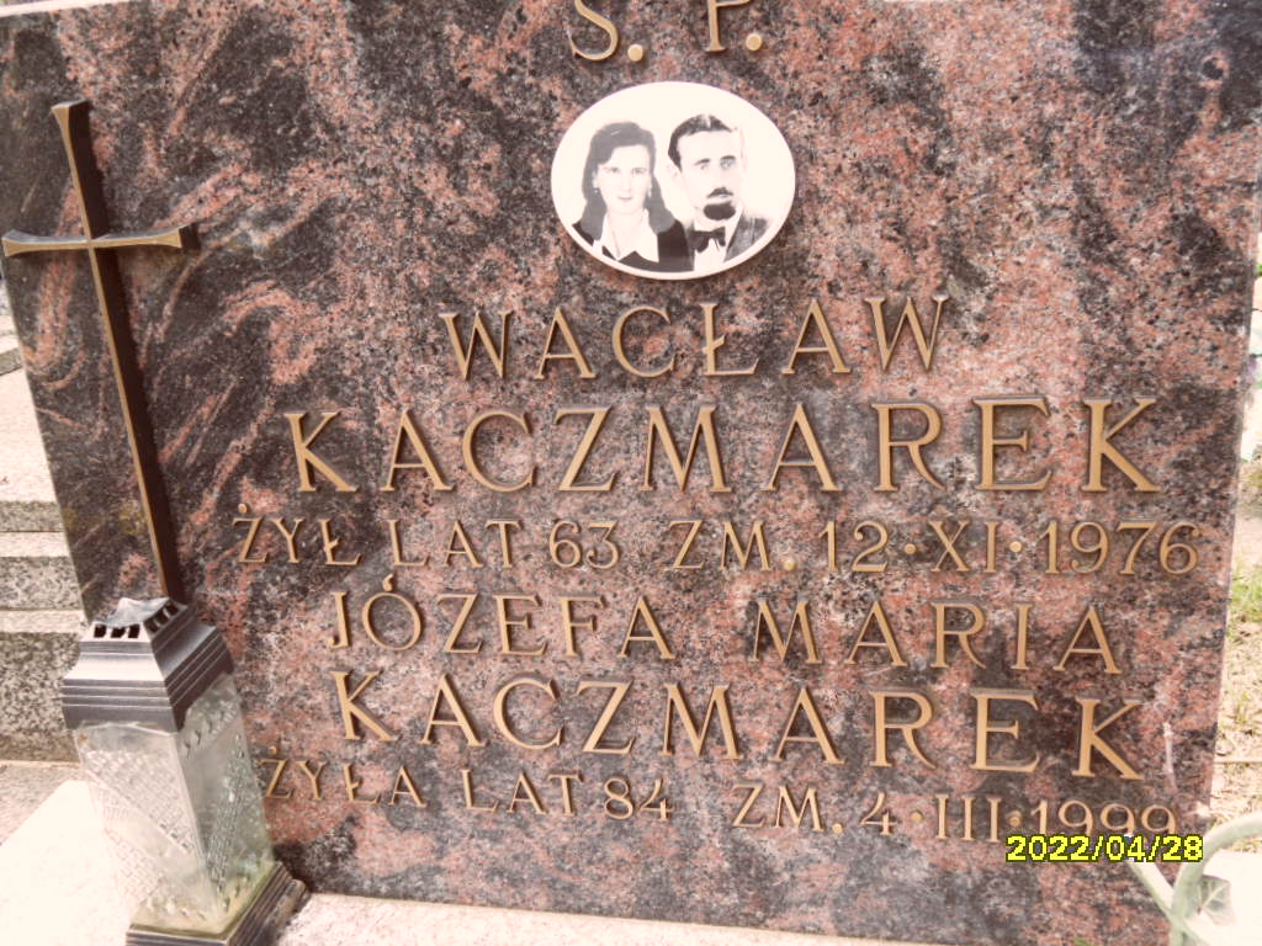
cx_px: 631
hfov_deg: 56.8
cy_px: 473
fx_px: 1167
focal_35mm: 32
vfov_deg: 44.2
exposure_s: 1/90
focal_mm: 5.3
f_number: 3.4
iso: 80
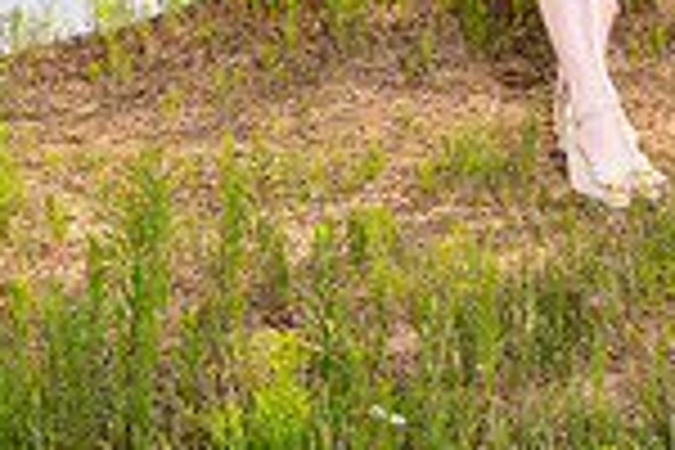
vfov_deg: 4.3
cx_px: 1242
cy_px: -344
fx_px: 5887
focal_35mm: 314
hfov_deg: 6.4
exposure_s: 1/200
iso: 320
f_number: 7.1
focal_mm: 81
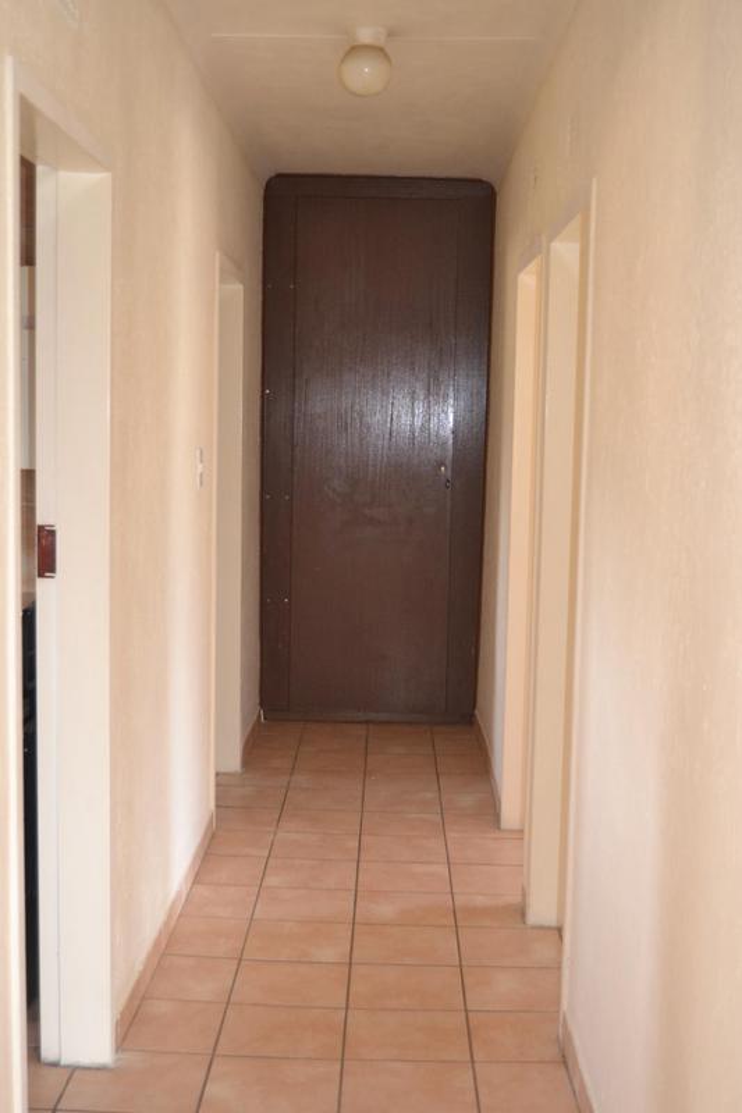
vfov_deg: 43.6
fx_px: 1392
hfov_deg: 29.9
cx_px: 371
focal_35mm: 45
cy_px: 556
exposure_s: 1/60
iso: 1250
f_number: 4.2
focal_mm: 30
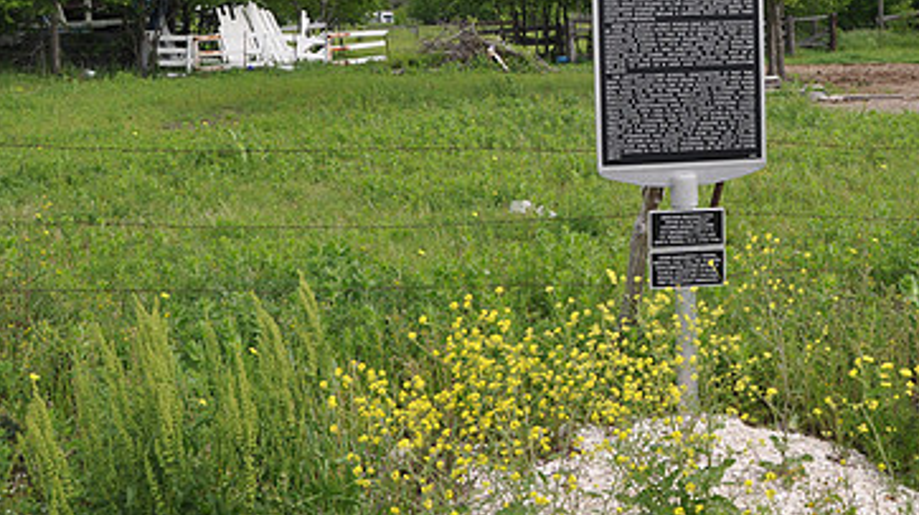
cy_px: 34
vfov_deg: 22.0
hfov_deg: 38.3
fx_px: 1287
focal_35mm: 53
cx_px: 688
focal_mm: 21
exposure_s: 1/200
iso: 200
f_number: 5.6
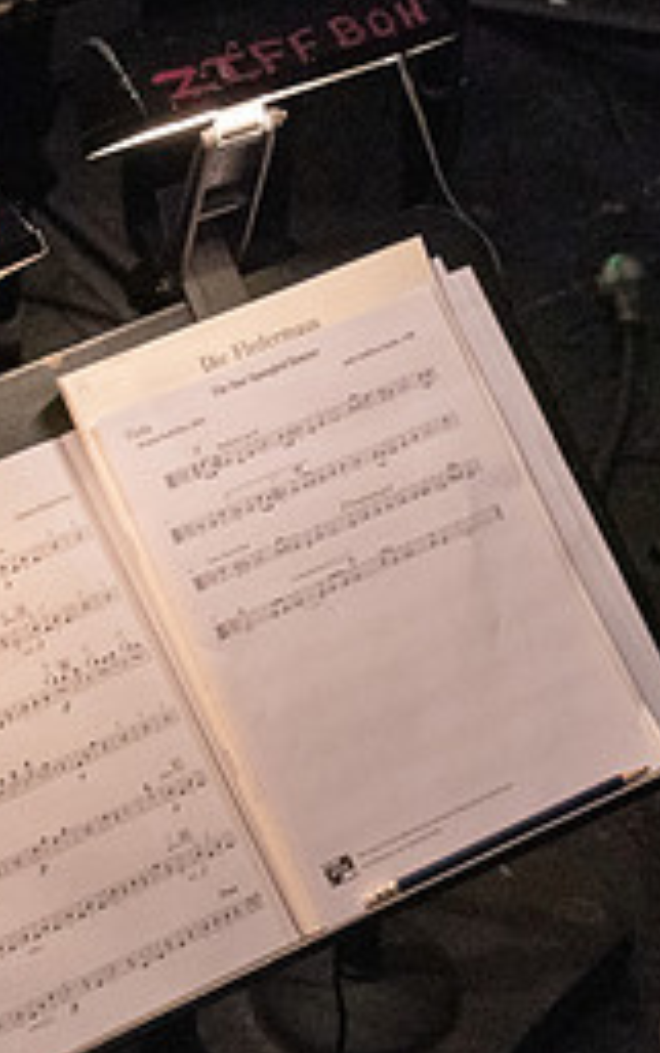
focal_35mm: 161
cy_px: 526
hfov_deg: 8.2
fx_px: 4626
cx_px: 176
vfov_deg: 13.0
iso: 12800
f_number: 9
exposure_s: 1/320
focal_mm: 70
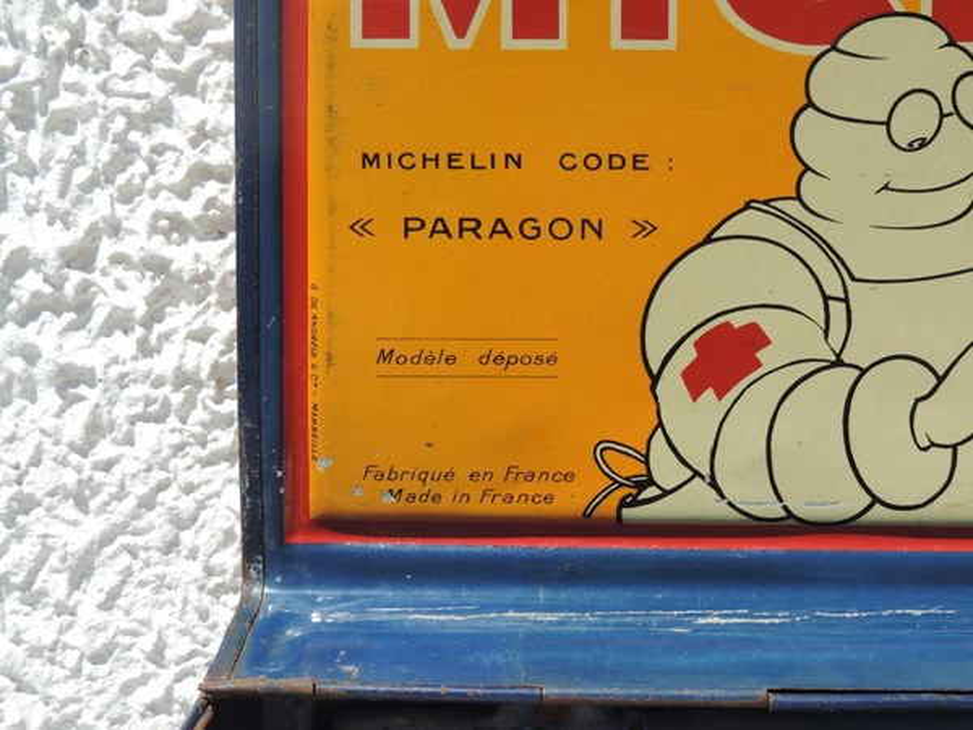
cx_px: 486
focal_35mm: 70
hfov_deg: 27.8
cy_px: 365
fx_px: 1968
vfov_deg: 21.0
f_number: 3.9
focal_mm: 12.4
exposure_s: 1/800
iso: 80
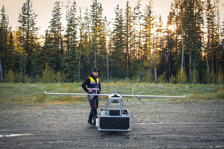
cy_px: 74
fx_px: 435
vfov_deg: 19.5
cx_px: 112
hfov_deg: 28.8
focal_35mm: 70
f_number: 3.2
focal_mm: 70
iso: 100
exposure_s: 1/100
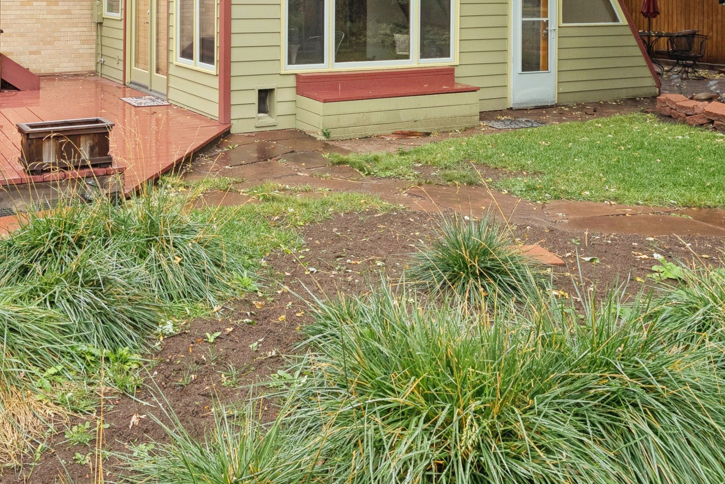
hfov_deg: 51.0
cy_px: -7
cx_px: 244
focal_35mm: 37
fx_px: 746
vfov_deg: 32.8
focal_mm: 18
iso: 400
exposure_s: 1/100
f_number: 8
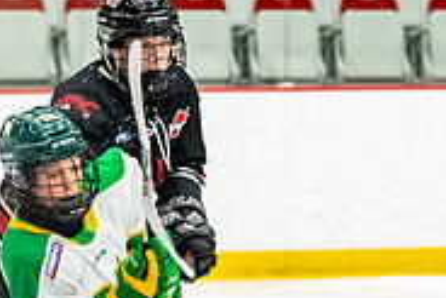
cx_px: -173
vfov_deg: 3.2
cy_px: 429
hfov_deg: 4.8
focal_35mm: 425
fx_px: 5269
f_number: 2.8
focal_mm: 90
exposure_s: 1/640
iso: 4000
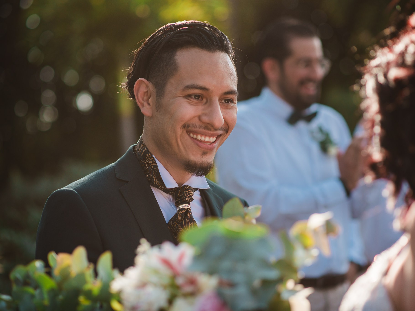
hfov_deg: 21.3
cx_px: 215
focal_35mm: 92
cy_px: 156
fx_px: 1103
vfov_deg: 16.1
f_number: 2.5
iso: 80
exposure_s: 1/4000
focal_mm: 85
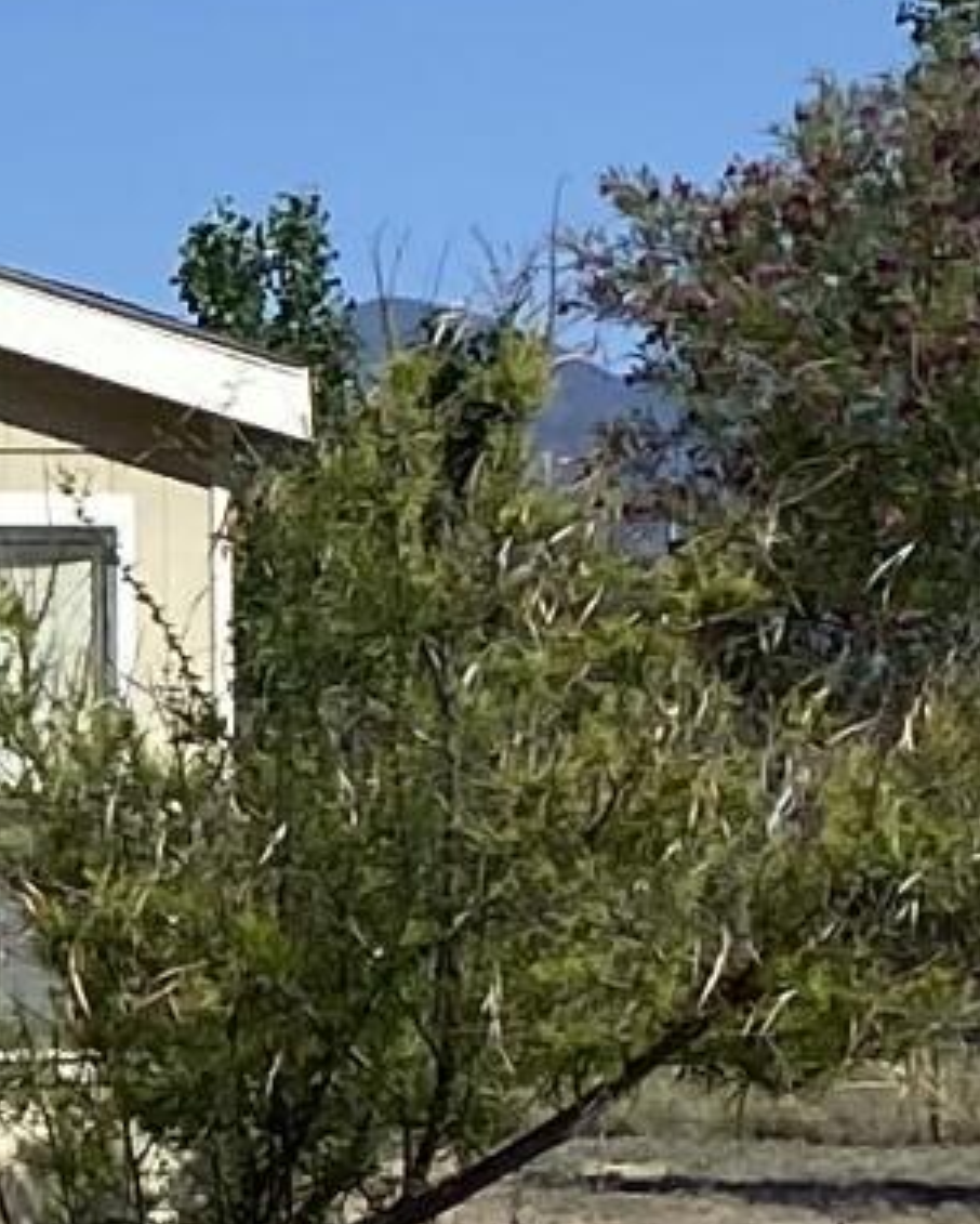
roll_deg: +0.7
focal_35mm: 202
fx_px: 7318
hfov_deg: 6.0
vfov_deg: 9.5
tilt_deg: -1.7
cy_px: 1166
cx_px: -3339
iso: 32
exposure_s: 1/4444
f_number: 1.8
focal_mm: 4.25
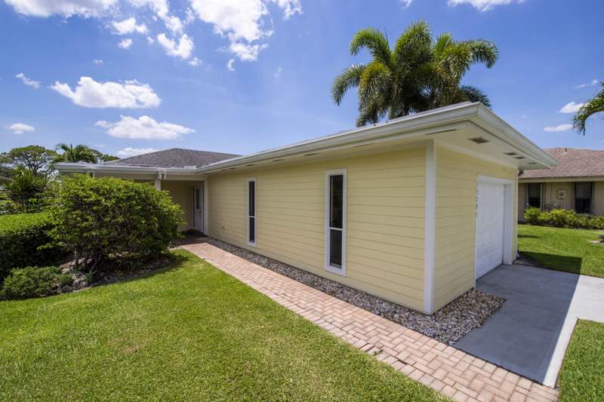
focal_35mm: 15
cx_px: 302
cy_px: 201
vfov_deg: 77.3
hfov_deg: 100.4
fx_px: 252
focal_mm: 15
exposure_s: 1/500
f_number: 8
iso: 100
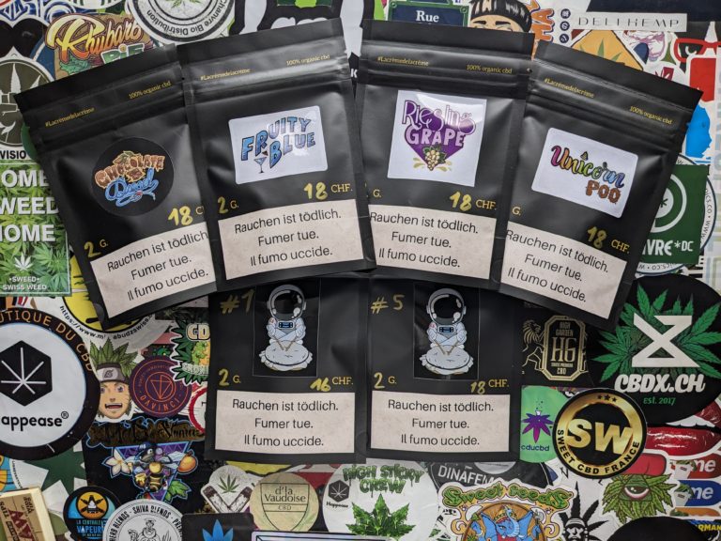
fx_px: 562
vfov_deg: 51.4
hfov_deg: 65.3
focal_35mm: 27
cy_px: 270
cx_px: 360
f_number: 1.73
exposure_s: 1/478
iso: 62
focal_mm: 4.38
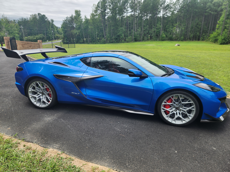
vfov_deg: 58.9
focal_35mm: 23
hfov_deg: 73.9
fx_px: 153
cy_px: 86
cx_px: 115
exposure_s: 1/873
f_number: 1.8
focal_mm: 5.4
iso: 20
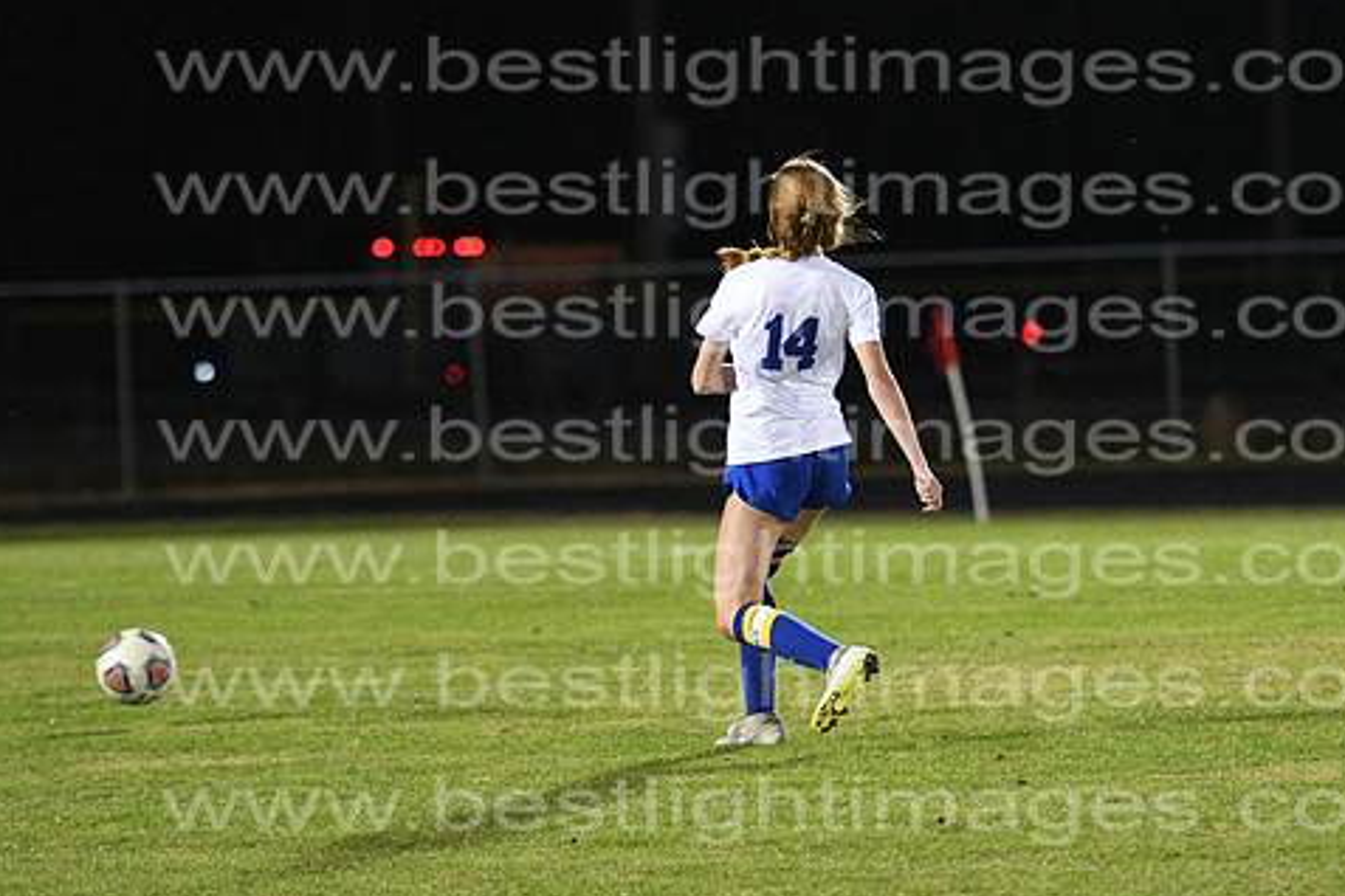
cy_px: 379
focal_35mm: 310
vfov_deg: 4.4
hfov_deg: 6.6
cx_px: 804
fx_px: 11581
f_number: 2.8
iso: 5600
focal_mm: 170
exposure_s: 1/800
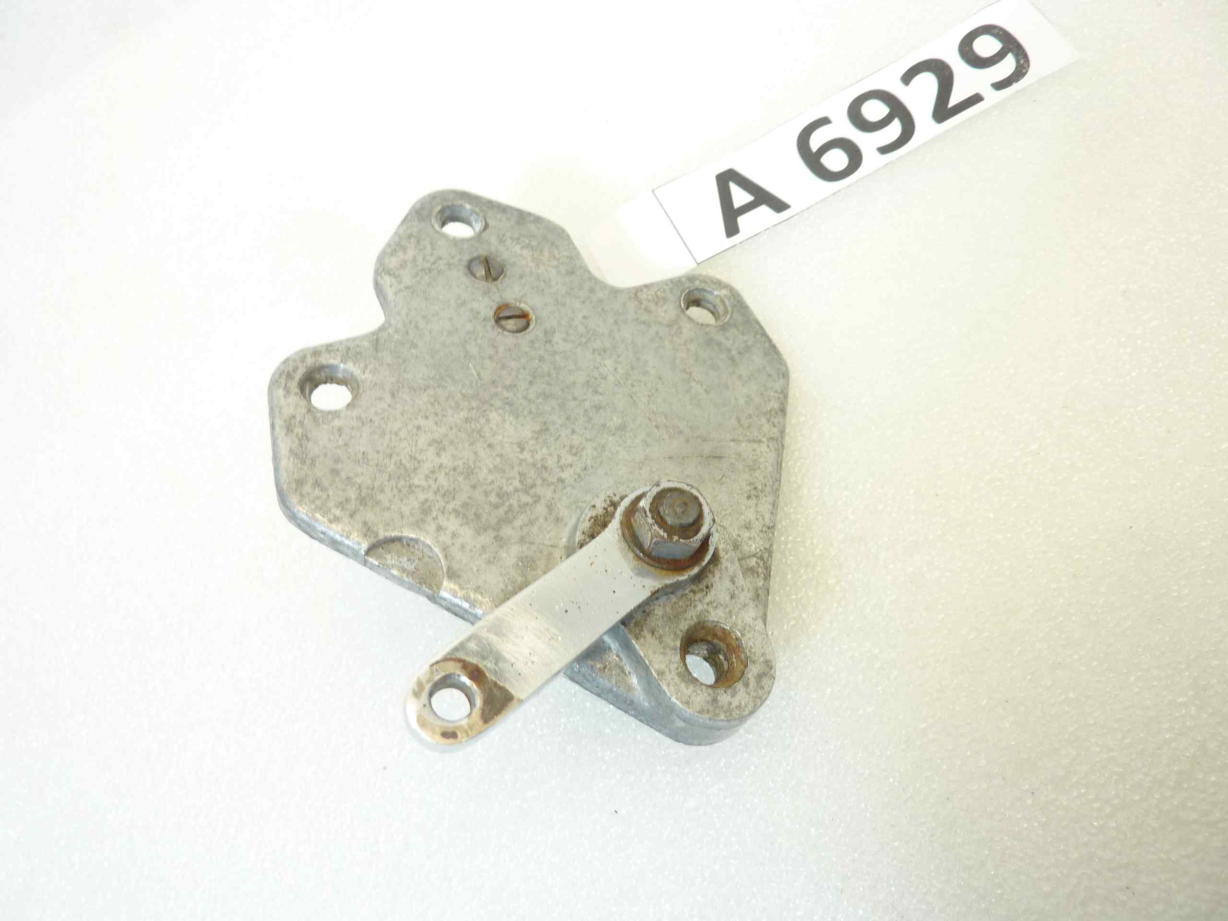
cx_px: 614
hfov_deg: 69.4
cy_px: 460
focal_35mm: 25
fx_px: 887
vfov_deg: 54.9
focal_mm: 4.1
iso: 80
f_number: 3.3
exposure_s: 1/20
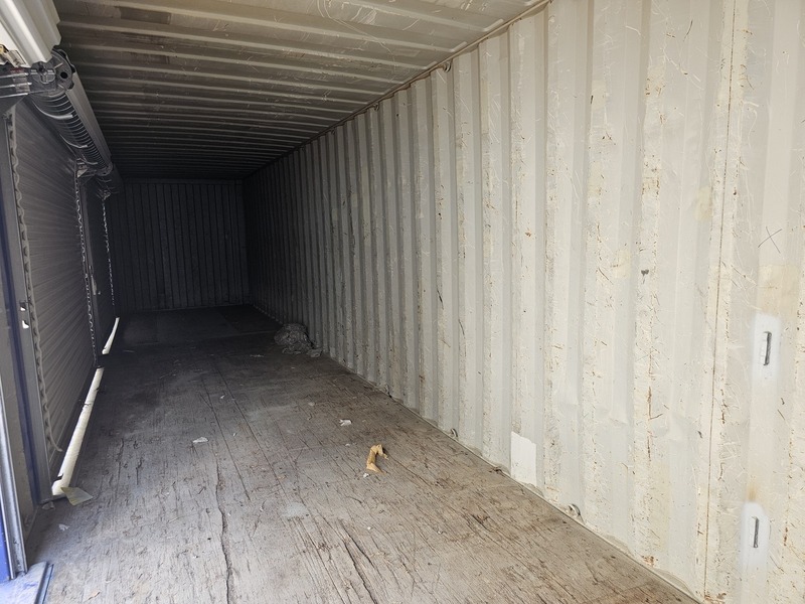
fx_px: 535
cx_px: 402
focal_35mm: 23
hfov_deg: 73.9
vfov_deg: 58.9
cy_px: 302
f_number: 1.7
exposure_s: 1/180
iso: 80
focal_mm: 6.3
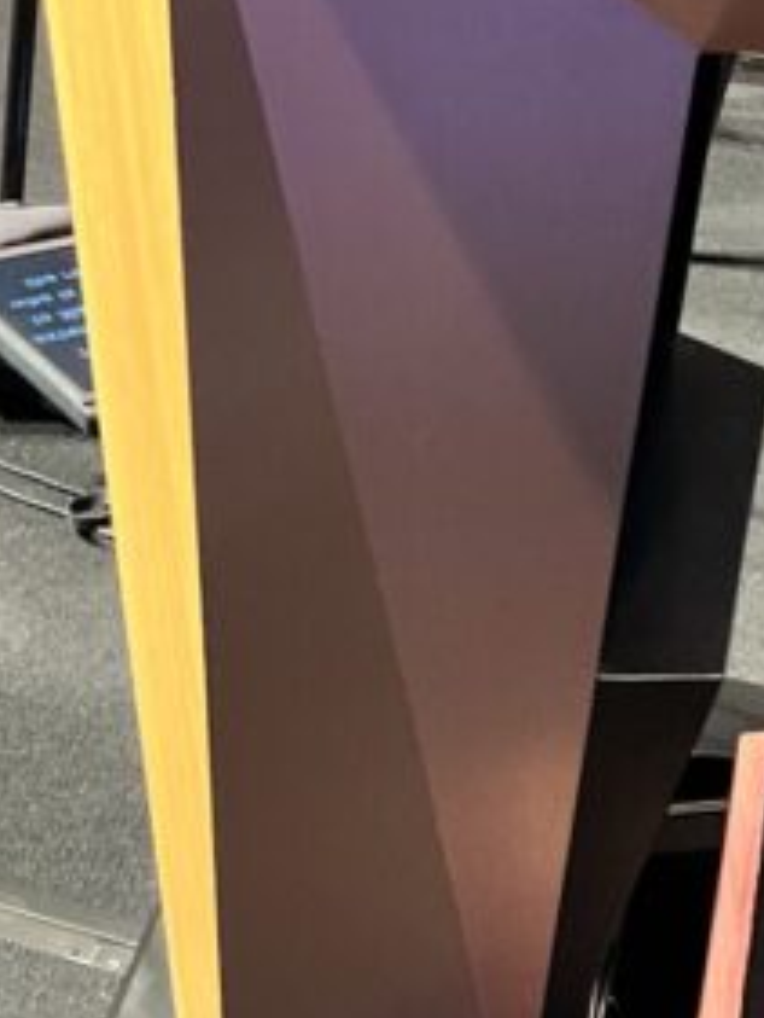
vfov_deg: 19.1
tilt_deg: -20.3
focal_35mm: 100
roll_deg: -3.2
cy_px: 25
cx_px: -246
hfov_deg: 14.2
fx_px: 2941
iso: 500
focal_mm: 5.7
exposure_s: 1/50
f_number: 1.5
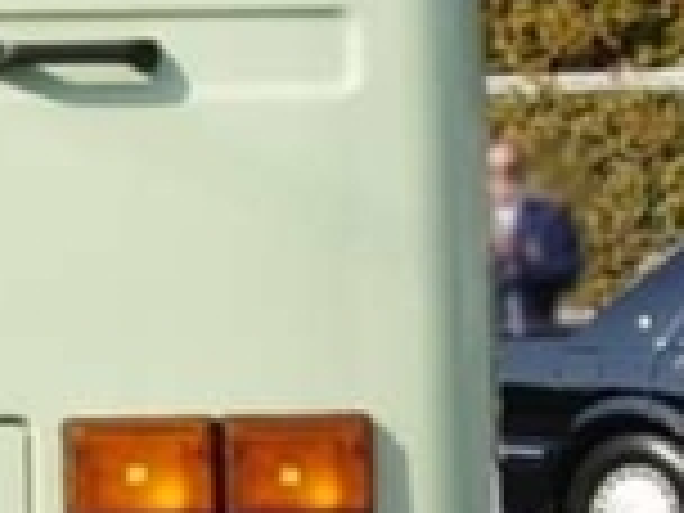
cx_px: -612
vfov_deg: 4.6
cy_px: 364
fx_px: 6442
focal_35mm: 326
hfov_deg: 5.9
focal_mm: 10.2
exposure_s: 1/160
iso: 50
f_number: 5.6
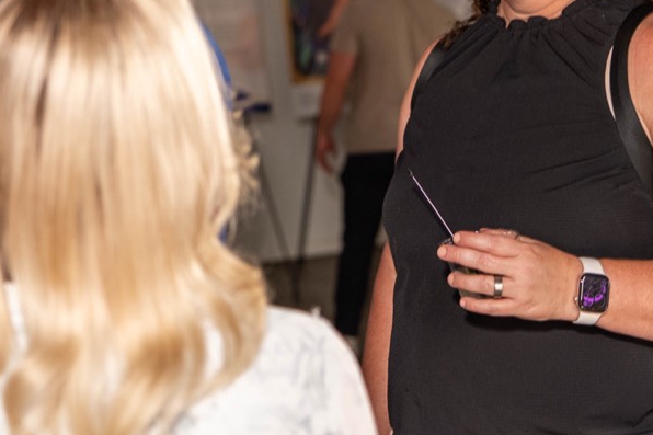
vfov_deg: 14.3
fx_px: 1704
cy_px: -23
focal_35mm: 94
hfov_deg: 21.6
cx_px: 419
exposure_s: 1/125
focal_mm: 35
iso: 250
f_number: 2
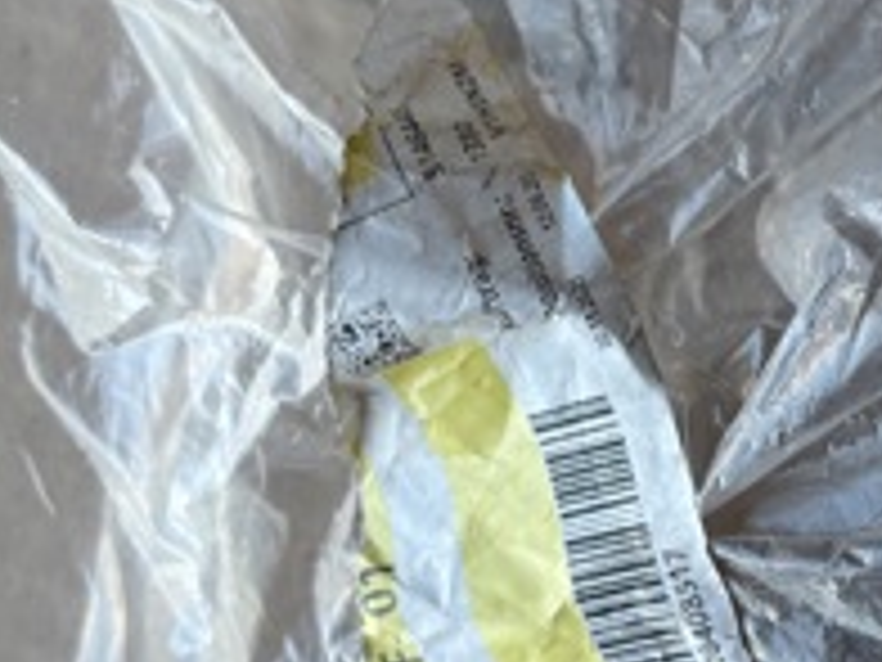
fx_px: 2166
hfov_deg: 22.0
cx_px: 932
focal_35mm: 85
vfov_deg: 17.4
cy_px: 383
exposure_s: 1/169
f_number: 1.6
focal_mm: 5.96
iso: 40
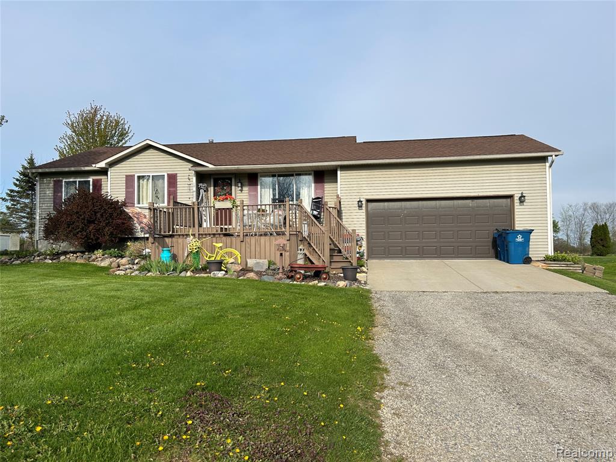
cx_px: 308
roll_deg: -0.1
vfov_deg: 53.1
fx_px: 463
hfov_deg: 67.3
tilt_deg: +2.0
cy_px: 231
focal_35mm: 26
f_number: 1.5
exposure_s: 1/3831
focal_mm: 5.7
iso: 50
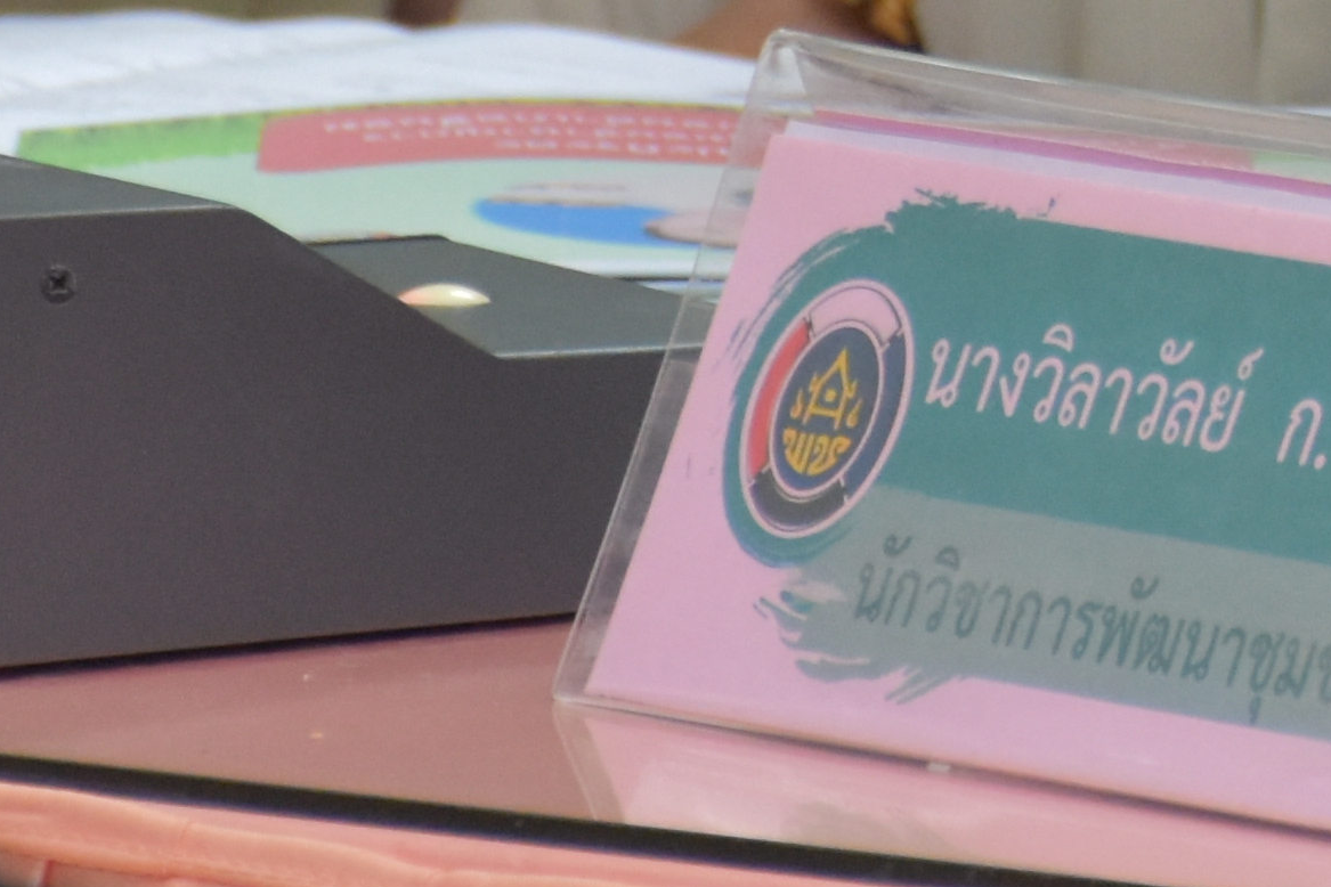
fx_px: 24236
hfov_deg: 3.1
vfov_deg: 2.1
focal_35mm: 656
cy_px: -921
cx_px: 2331
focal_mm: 85
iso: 1000
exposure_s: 1/60
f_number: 5.3
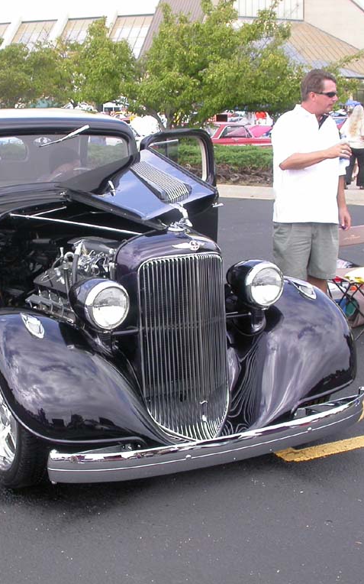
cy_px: 293
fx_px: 858
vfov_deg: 37.5
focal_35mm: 54
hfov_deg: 23.7
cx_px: 92
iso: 100
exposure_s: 1/150
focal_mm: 7.85
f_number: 5.3
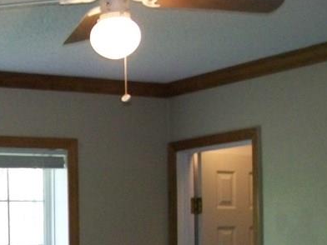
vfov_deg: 15.3
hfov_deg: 19.8
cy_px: 274
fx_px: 888
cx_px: -48
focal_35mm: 94
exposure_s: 1/60
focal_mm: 6
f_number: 2.7
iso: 160
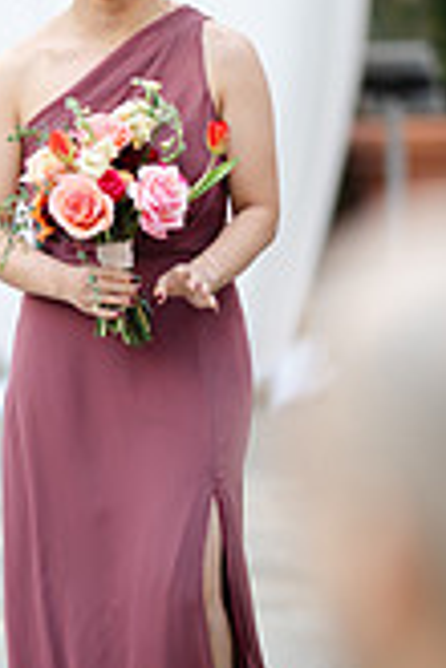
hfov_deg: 4.8
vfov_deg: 7.2
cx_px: 61
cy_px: 344
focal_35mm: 287
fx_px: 5333
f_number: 1.4
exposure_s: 1/500
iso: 64
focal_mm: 105
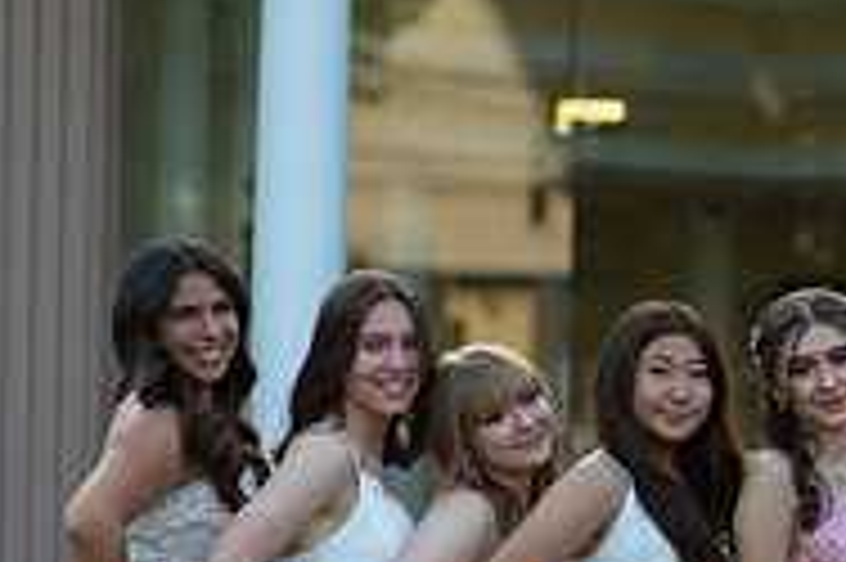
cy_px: 562
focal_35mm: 262
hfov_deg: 7.8
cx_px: 896
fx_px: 6151
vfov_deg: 5.2
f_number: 2
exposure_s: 1/1000
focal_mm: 85
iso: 250
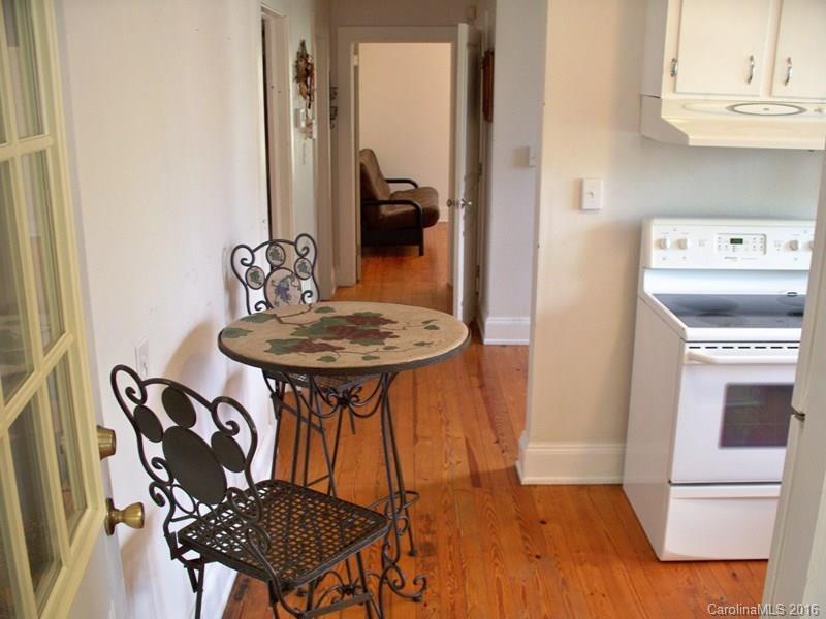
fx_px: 835
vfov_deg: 40.7
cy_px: 310
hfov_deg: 52.6
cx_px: 413
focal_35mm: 35
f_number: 2.8
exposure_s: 1/30
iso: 200
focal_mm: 7.54
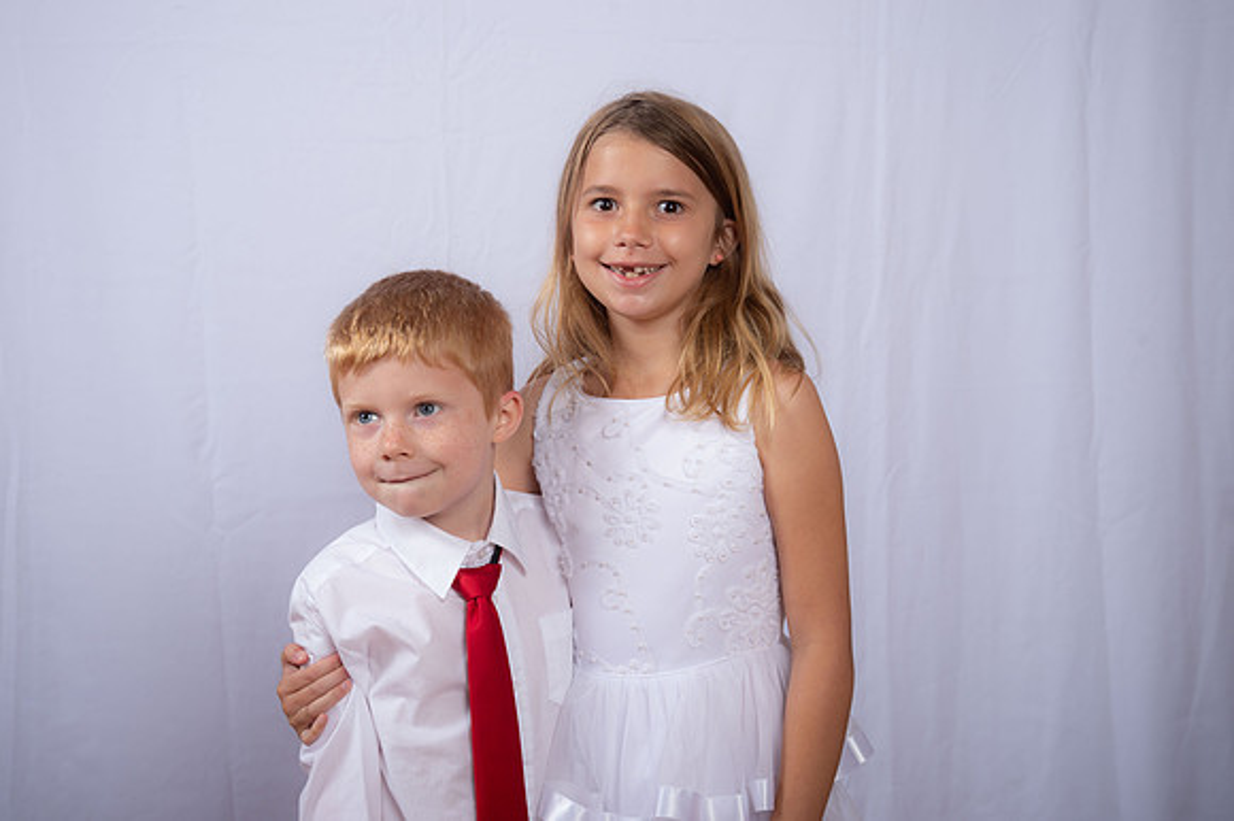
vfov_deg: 24.6
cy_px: 410
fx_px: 1884
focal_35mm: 55
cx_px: 617
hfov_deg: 36.3
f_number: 7.1
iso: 250
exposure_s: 1/160
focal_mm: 55
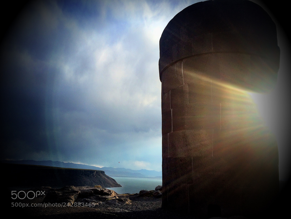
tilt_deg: +14.4
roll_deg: -1.1
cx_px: 146
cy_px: 110
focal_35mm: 29
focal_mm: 4.15
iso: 32
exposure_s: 1/1026
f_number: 2.2
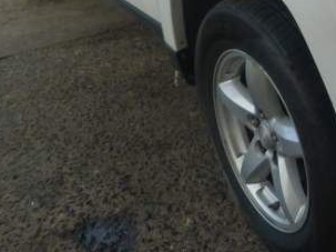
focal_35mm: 66
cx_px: 393
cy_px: -72
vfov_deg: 20.4
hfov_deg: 26.5
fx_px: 640
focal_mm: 4.5
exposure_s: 1/125
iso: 80
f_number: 3.2
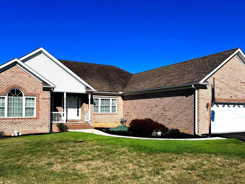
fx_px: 234
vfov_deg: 42.8
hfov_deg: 55.3
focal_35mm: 33
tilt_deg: +0.2
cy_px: 107
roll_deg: +0.5
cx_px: 113
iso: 50
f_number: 1.5
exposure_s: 1/6579
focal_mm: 5.7
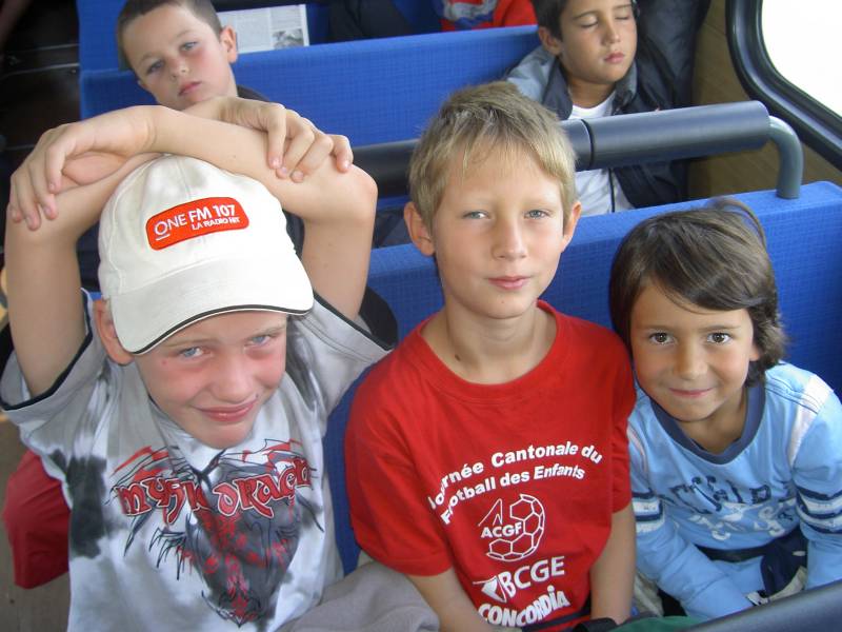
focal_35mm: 39
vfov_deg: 36.8
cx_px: 421
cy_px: 316
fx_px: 949
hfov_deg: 47.9
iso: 100
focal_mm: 8
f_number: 2.8
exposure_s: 1/60
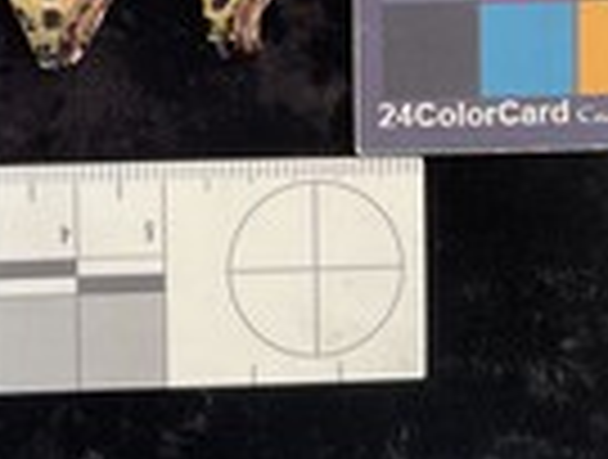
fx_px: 1321
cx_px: 99
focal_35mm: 75
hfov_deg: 25.4
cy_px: -115
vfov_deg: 18.5
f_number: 1.8
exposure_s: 1/120
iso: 50
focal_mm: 3
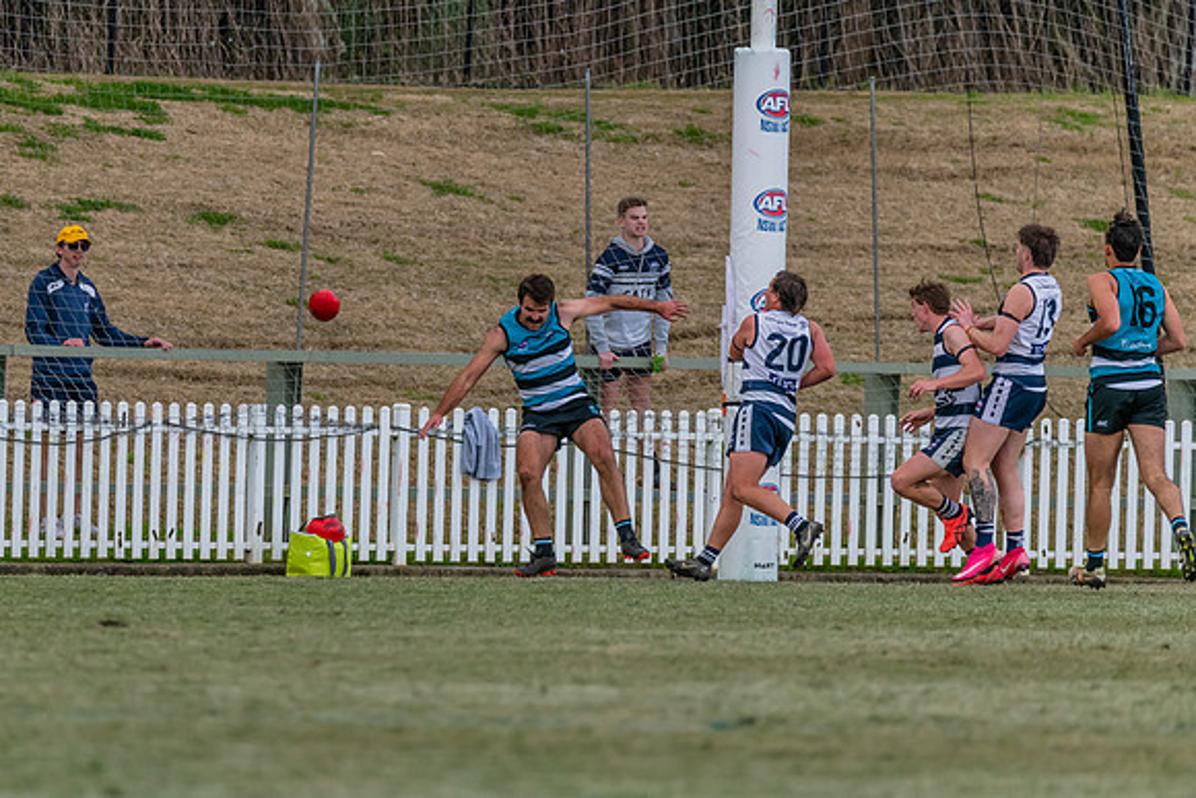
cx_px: 471
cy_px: 329
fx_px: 18818
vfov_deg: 2.4
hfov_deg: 3.6
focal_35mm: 566
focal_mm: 460
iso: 1600
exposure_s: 1/2000
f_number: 6.3
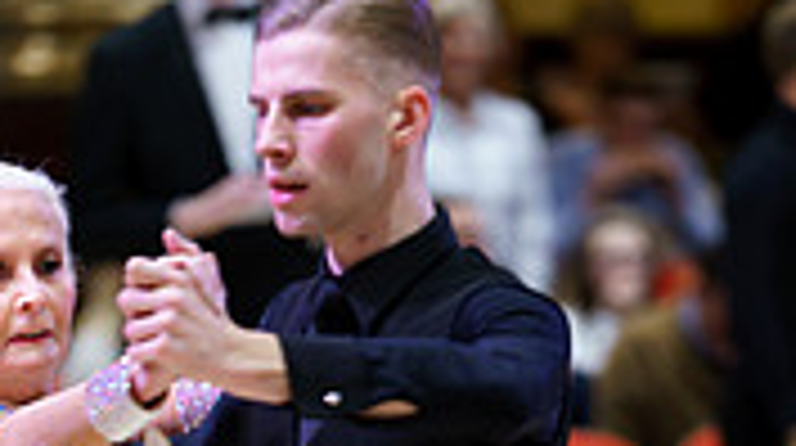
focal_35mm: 533
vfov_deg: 2.3
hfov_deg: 4.1
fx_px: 11235
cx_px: 189
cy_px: 951
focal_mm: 200
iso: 1000
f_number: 2.8
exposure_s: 1/160
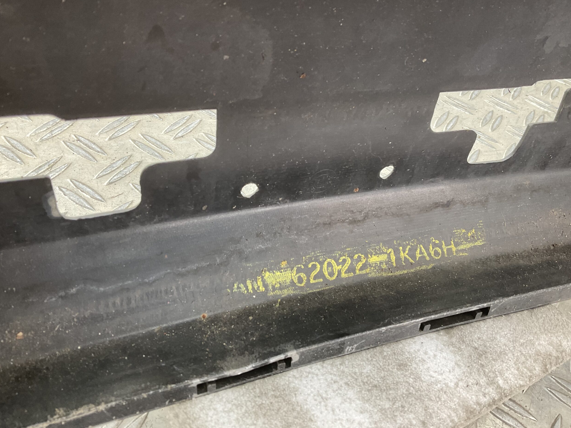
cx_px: 293
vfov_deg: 46.8
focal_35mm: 30
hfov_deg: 60.0
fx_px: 495
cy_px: 215
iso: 50
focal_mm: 3
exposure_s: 1/50
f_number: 1.8
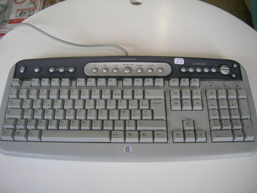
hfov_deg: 54.0
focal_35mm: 34
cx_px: 128
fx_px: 252
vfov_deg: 41.8
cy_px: 96
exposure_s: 1/30.5
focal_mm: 5.7
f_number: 2.9
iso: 50
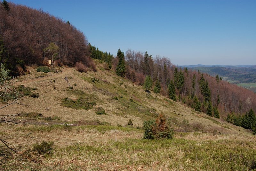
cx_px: 128
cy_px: 86
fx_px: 234
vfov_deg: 39.9
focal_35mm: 33
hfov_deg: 57.3
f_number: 11
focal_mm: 22
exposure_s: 1/250
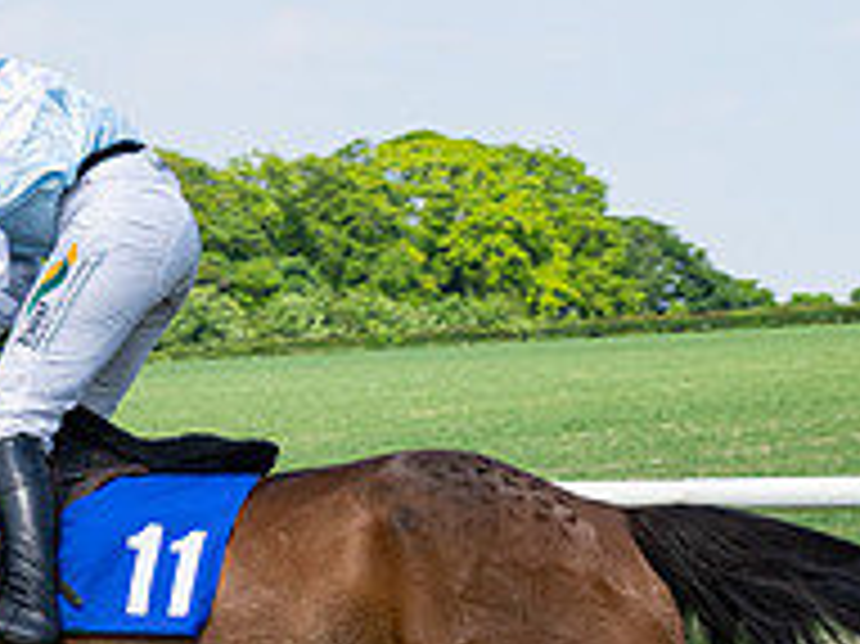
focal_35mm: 238
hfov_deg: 8.2
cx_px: -279
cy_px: 708
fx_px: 5909
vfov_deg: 6.2
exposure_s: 1/1000
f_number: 5.6
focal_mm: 70
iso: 200
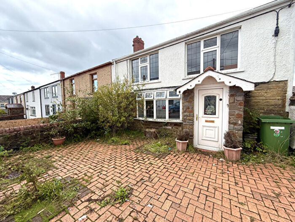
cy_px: 111
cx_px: 148
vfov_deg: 85.7
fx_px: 119
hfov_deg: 102.1
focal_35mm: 14
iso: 50
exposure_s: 1/237
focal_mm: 2.22
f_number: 2.2
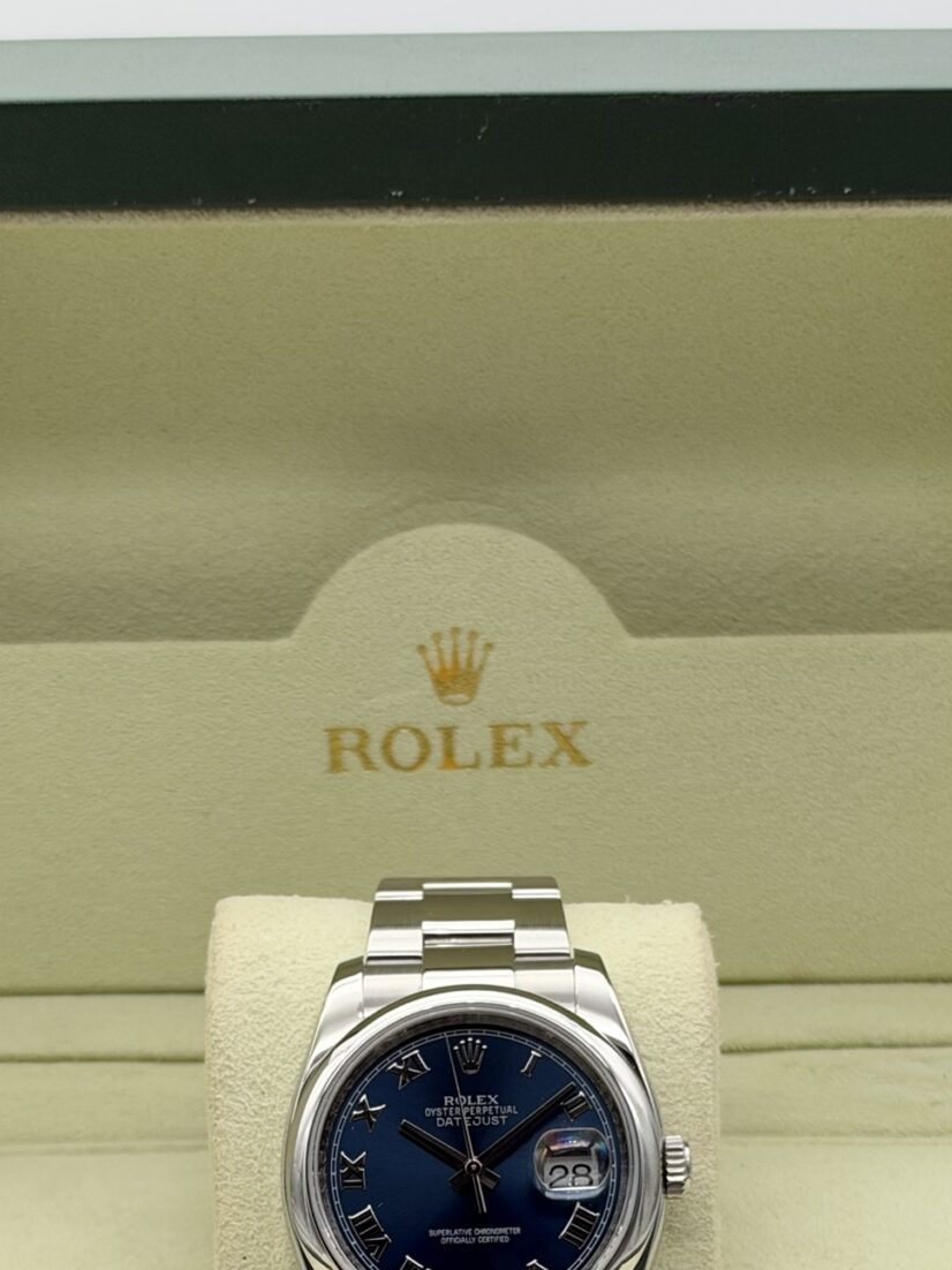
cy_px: 1252
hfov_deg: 18.7
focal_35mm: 79
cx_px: 499
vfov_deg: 23.7
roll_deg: +0.3
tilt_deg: -26.0
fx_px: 2898
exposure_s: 1/375
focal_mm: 6.93
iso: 64
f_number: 1.8
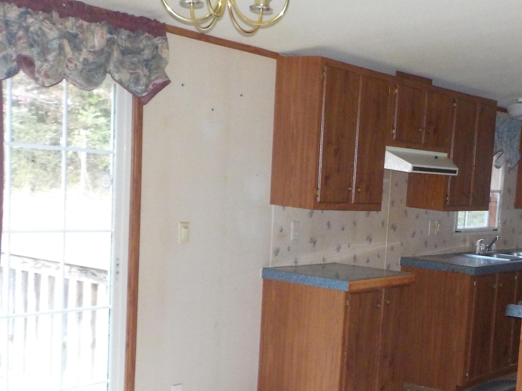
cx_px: 428
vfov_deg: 27.2
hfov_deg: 34.9
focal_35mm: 53
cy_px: 295
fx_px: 799
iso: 400
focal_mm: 4.1
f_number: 3.3
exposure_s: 1/30
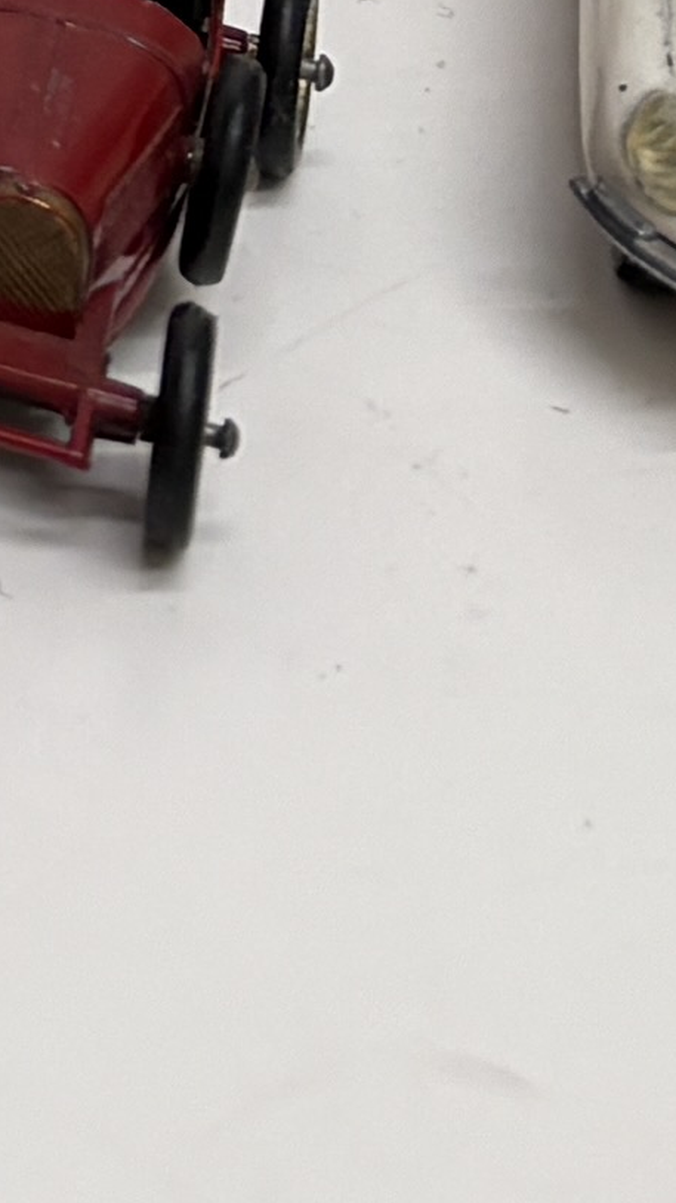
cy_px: -1724
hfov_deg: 5.1
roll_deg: +0.5
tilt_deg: -18.2
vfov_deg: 9.6
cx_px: -2538
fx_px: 6345
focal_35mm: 199
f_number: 1.6
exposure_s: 1/100
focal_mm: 5.96
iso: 40
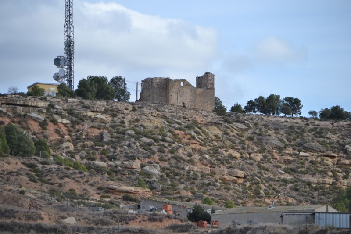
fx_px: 2632
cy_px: 117
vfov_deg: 5.1
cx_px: 176
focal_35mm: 270
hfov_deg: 7.6
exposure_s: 1/500
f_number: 5.6
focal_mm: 180
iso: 100
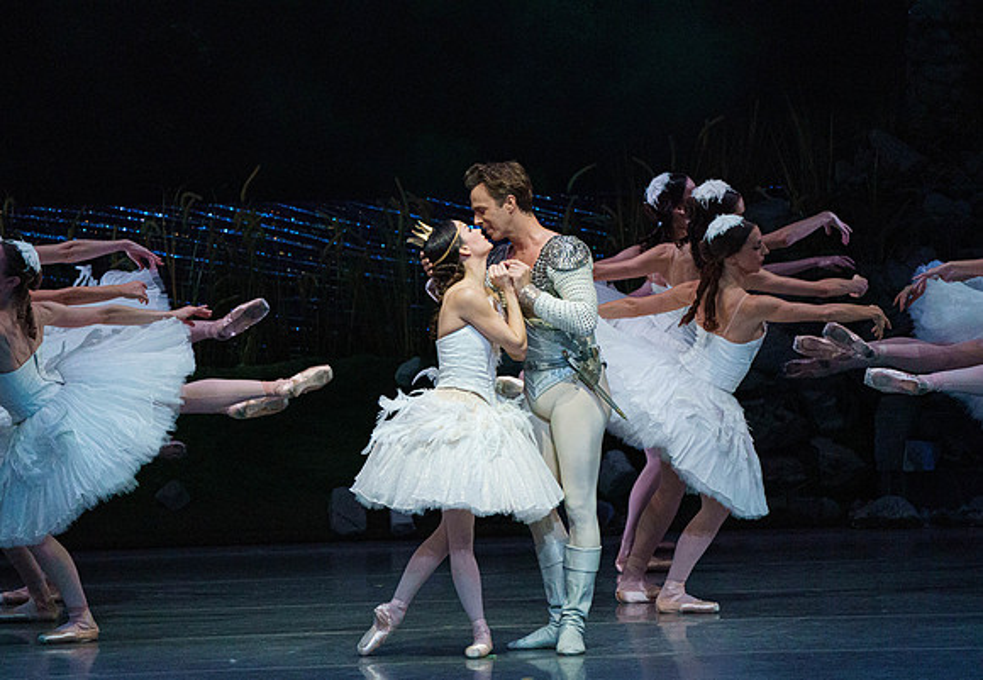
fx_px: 11480
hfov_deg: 4.9
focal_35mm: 416
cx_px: 467
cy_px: 345
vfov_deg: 3.4
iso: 8000
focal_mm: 400
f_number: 5.6
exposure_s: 1/250
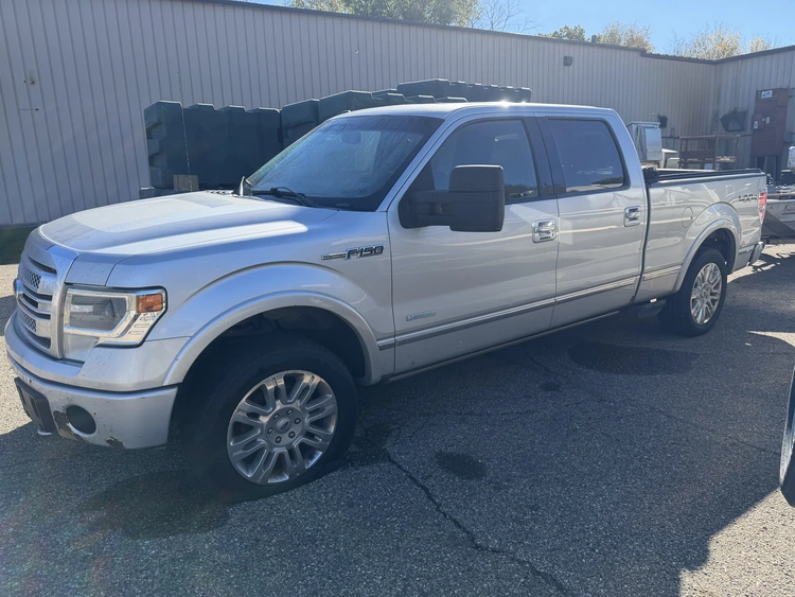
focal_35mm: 24
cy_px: 298
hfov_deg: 71.6
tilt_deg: -10.5
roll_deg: +4.3
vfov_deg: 56.8
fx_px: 551
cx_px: 398
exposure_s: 1/1727
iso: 80
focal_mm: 6.76
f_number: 1.78
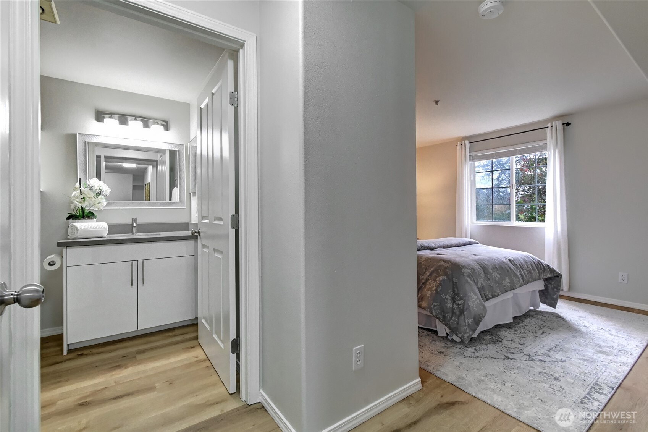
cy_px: 216
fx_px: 270
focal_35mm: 15
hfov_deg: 100.4
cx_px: 324
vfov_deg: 77.3
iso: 3200
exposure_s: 1/5
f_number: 11
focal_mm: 10
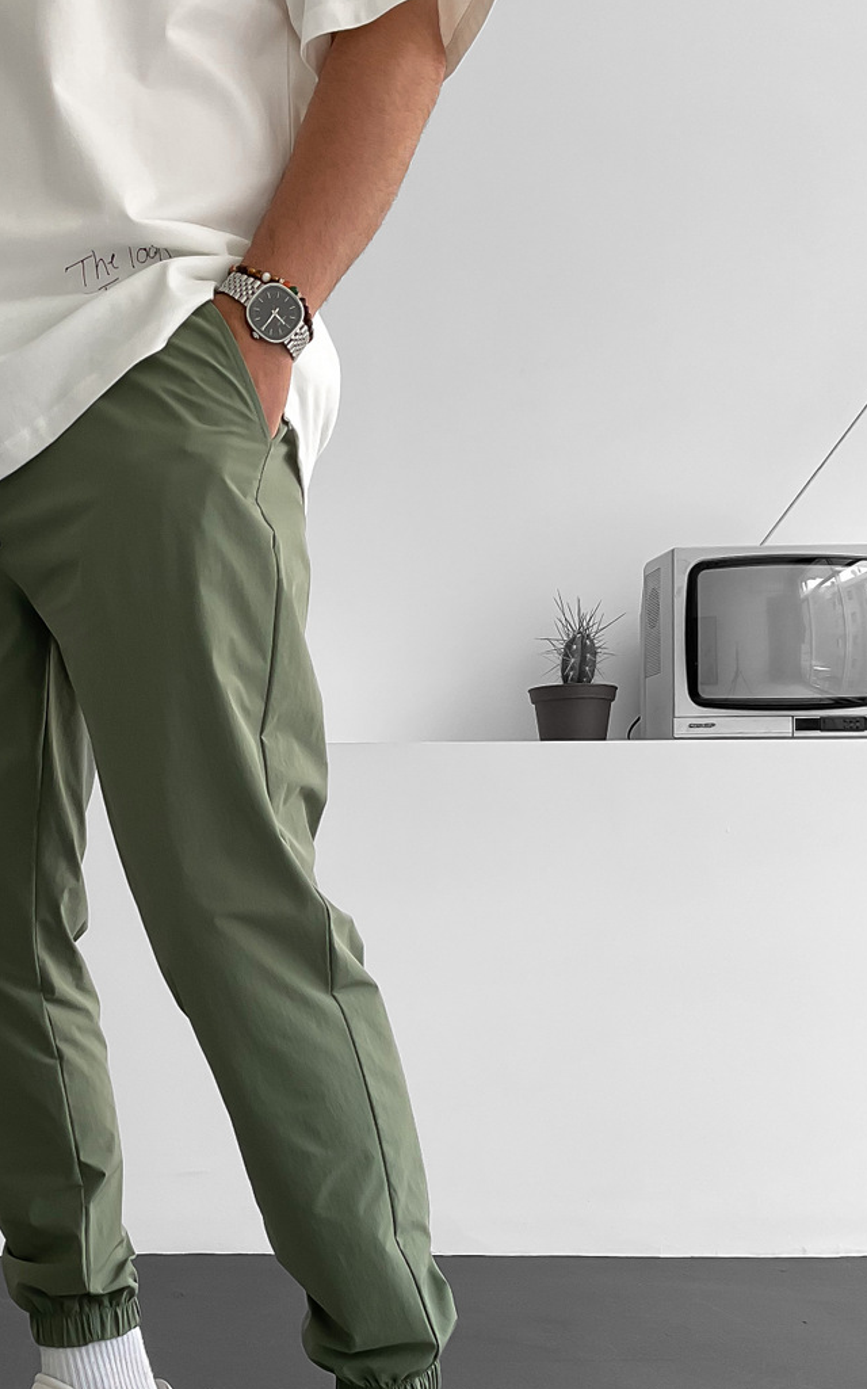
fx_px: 1816
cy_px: 865
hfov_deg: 26.2
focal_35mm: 48
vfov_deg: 41.6
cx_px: 127
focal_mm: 3
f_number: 1.8
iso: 25
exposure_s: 1/120
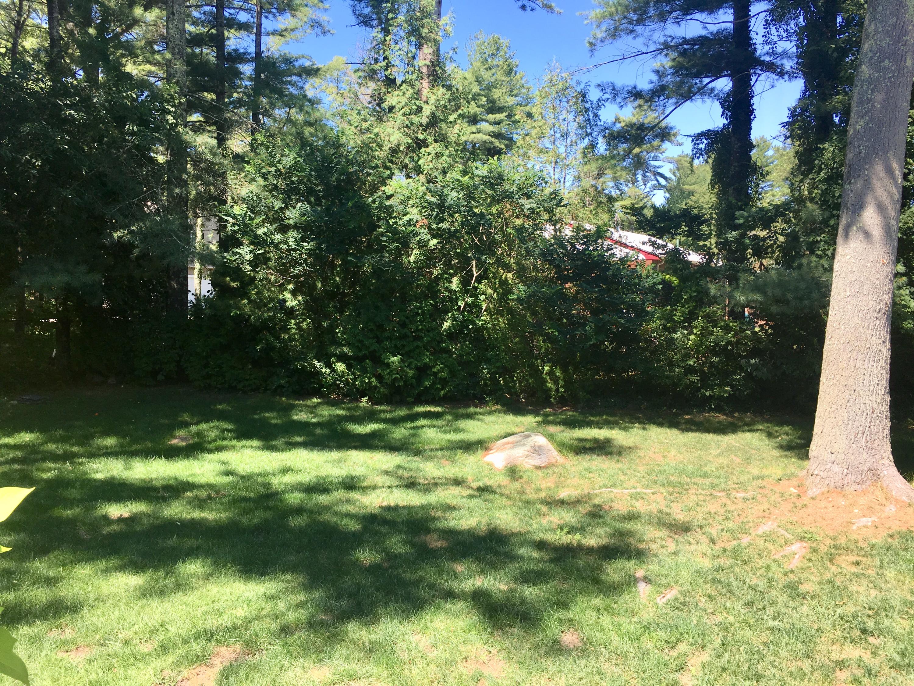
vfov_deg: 48.2
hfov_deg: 61.7
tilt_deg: -2.1
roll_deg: +0.2
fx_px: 766
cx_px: 457
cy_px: 343
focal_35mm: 29
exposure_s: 1/437
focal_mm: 4.15
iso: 25
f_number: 2.2
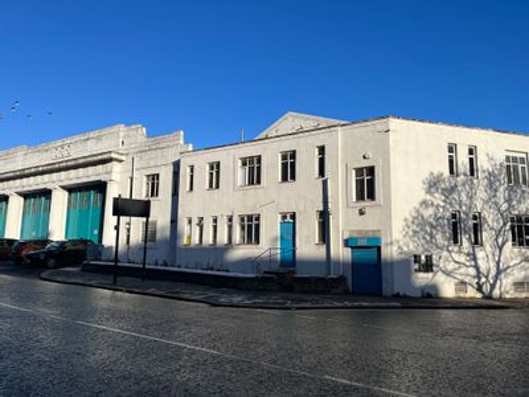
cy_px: 198
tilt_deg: +6.2
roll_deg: -0.6
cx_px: 264
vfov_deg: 53.1
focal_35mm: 26
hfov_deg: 67.3
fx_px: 397
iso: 50
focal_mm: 5.1
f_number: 1.6
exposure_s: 1/4016
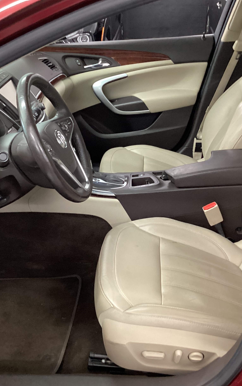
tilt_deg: -27.9
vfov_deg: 45.3
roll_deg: +0.1
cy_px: 193
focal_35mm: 44
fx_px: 464
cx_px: 116
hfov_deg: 29.2
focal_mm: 3.3
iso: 400
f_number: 2.4
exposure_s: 1/30
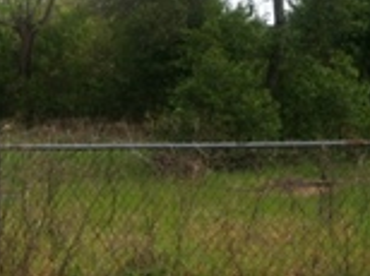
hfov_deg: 17.9
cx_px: 62
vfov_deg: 13.5
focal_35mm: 109
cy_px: 104
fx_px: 1163
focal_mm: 3.85
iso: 80
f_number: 2.8
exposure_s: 1/698
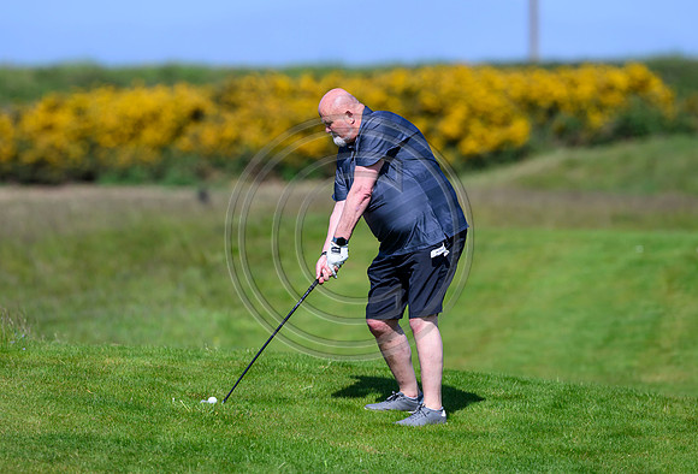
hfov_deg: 4.4
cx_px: 335
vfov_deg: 3.0
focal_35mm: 465
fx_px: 9070
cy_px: 202
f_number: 4.5
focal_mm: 400
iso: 500
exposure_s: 1/5000
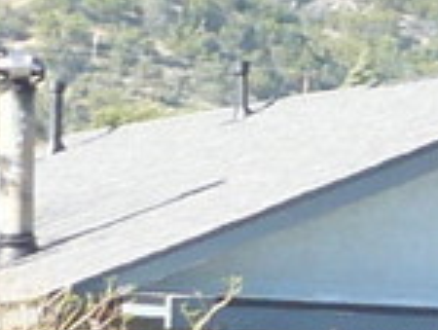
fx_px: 12863
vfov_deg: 1.5
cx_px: 756
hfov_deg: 1.9
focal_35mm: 1015
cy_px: 161
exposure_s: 1/125
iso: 100
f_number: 5
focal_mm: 17.4
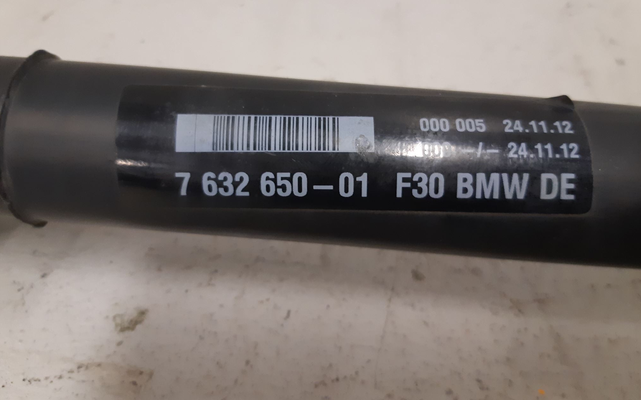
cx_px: 324
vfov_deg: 44.3
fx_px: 489
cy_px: 162
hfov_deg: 66.5
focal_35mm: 28
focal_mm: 3.93
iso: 250
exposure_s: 1/50
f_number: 1.7
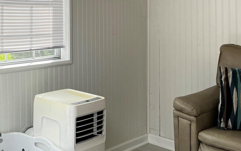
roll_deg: +0.5
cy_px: 24
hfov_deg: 36.6
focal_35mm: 53
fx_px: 348
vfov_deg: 23.9
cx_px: 42
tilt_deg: -1.3
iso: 50
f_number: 1.6
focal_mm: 5.1
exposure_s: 1/642
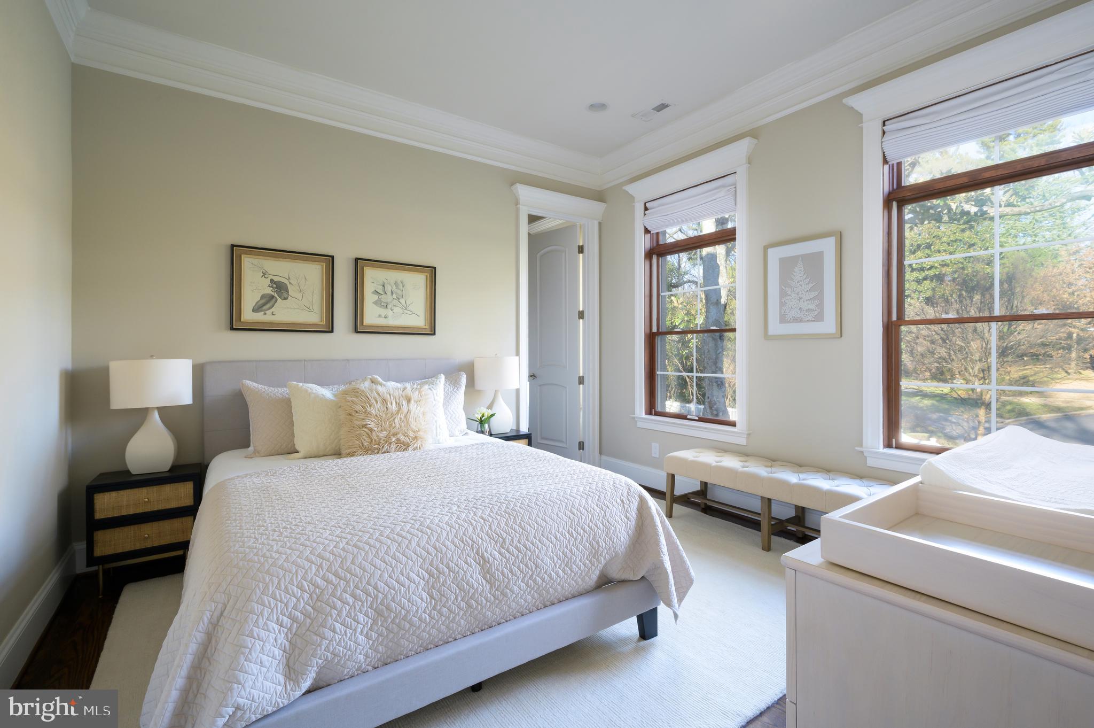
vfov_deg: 73.7
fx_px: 486
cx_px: 547
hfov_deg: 96.8
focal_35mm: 16
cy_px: 364
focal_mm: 16
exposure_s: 1/80
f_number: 13
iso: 800
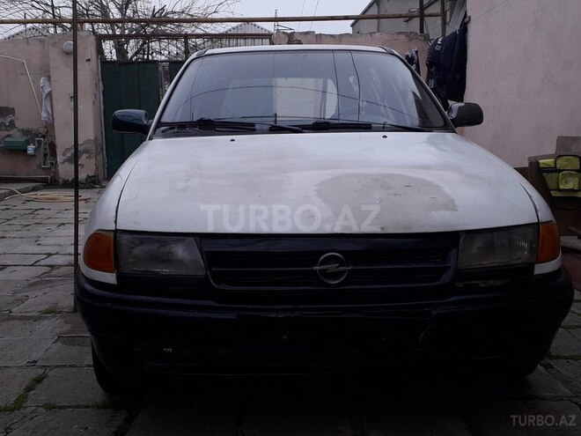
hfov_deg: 65.3
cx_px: 290
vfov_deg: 51.4
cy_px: 218
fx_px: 453
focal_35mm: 27
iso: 40
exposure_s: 1/146
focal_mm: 3.6
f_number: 1.9
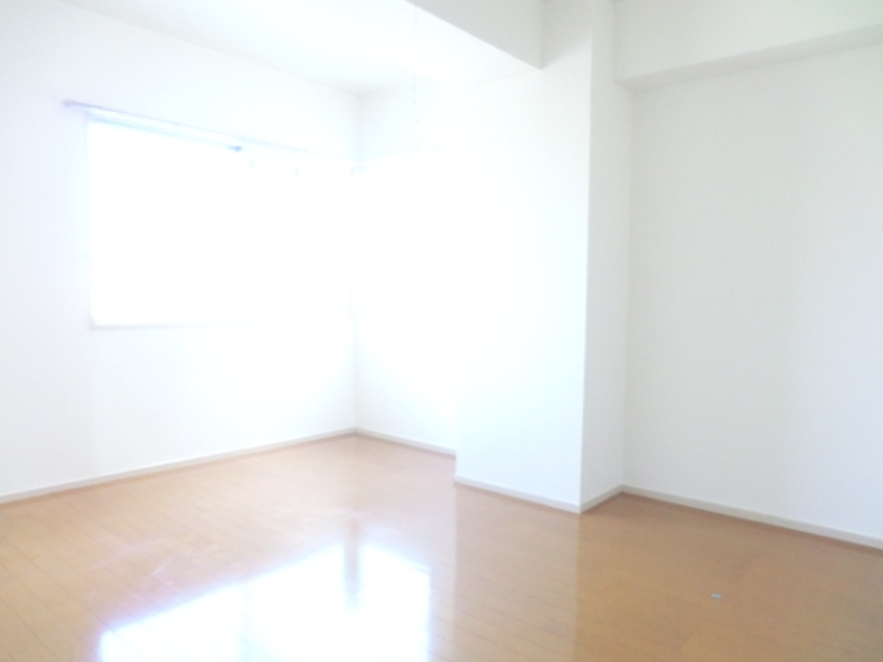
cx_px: 442
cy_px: 331
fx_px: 612
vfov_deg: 56.8
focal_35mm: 24
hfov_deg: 71.6
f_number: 3.2
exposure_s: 1/60
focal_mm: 4.3
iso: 500
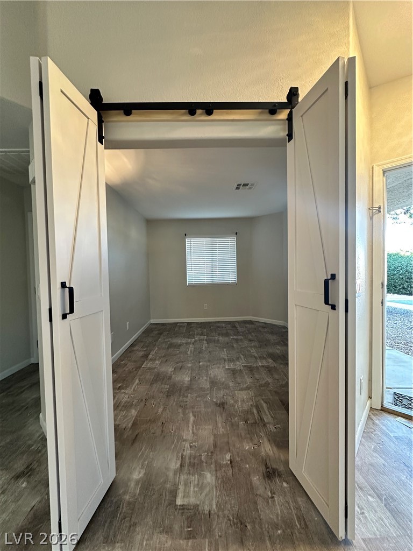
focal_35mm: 14
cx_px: 206
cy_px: 276
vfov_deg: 102.1
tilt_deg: -1.0
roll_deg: +0.8
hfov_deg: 85.7
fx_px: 223
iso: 250
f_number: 2.2
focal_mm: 2.22
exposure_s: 1/60
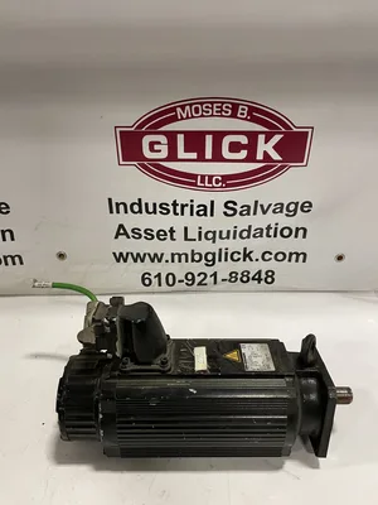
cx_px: 189
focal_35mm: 26
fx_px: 379
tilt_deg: -32.6
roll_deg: +0.2
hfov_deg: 53.1
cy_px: 252
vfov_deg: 67.3
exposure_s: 1/60
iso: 160
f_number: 1.6
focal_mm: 4.2
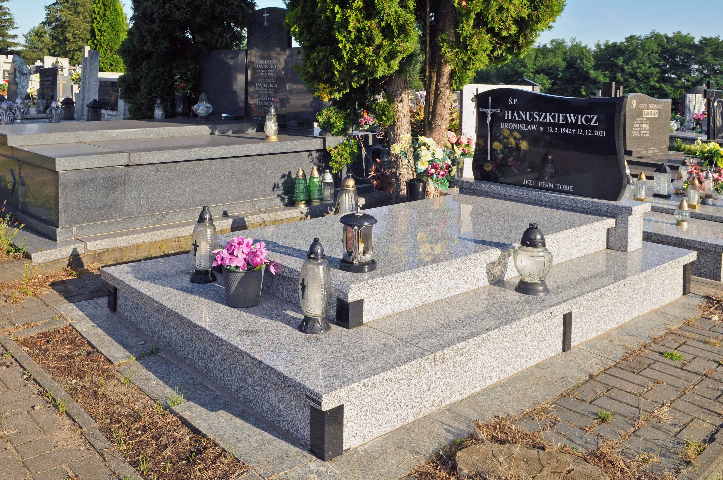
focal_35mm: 28
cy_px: 240
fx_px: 572
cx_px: 362
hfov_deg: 64.6
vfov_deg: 45.6
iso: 400
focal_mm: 19
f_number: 10
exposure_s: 1/250
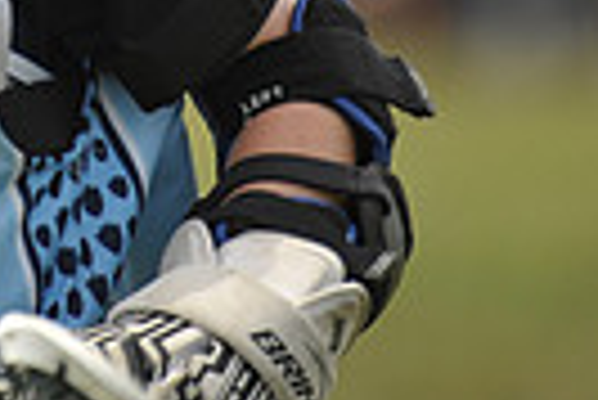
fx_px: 28918
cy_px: -324
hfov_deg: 1.2
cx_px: -67
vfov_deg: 0.8
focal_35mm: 1739
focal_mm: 400
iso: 800
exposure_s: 1/3200
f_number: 4
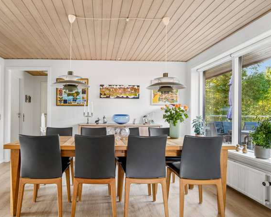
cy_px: 112
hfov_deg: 69.5
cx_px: 106
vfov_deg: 58.7
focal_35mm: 24
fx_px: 192
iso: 400
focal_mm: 18
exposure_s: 1/10
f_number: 5.6
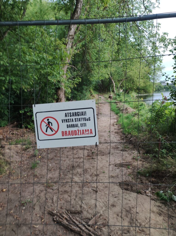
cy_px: 118
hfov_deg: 74.6
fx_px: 115
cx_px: 88
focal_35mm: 17
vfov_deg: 91.1
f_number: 1.79
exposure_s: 1/50
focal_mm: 4.74
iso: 113
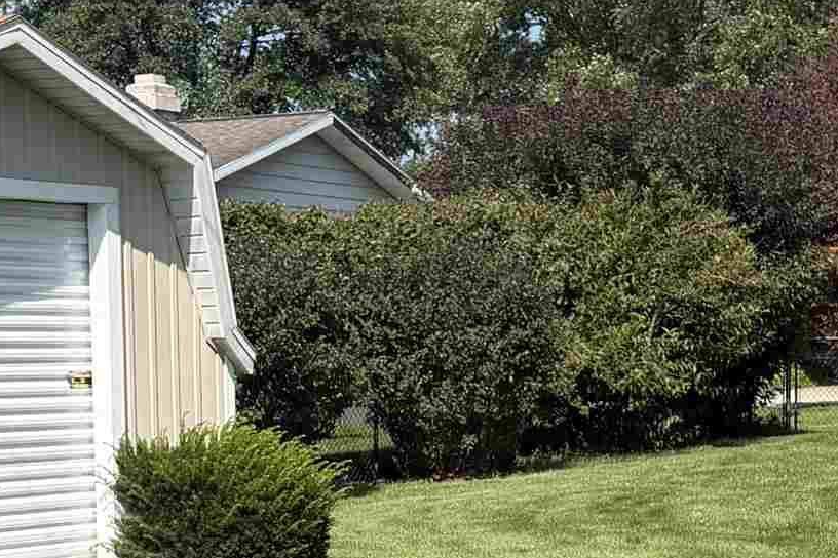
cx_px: 351
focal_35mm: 94
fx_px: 2188
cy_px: 532
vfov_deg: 14.4
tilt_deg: -5.5
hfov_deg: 21.7
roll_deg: +0.6
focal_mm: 6.76
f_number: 1.78
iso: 80
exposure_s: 1/4167
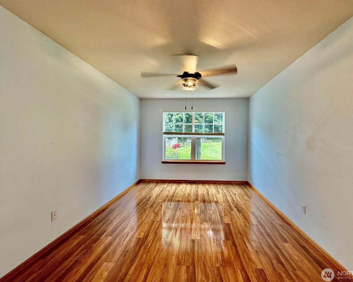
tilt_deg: -1.0
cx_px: 190
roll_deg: -0.7
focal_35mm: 15
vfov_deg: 84.0
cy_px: 140
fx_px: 157
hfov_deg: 96.6
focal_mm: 2.22
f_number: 2.2
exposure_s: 1/60
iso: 160
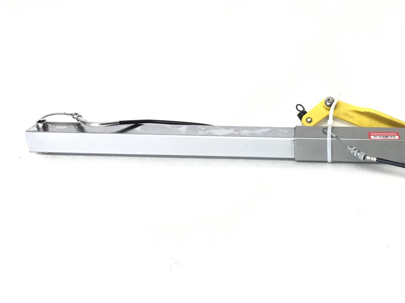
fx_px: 585
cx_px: 319
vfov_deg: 29.0
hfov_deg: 37.0
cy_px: 109
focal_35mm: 50
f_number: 2.4
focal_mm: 3.3
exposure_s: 1/33
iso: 25
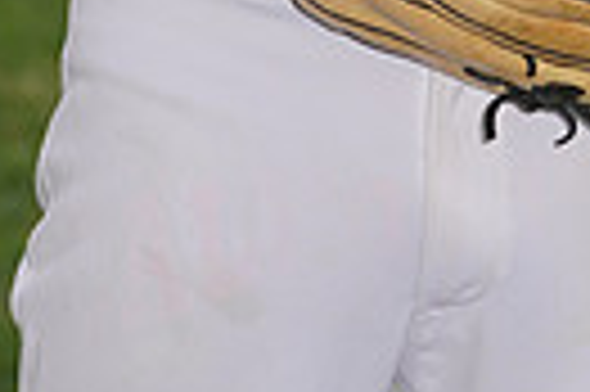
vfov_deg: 2.0
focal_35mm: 691
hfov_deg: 3.0
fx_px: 11311
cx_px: 381
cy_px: -798
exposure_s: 1/200
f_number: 7.1
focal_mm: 156
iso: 100
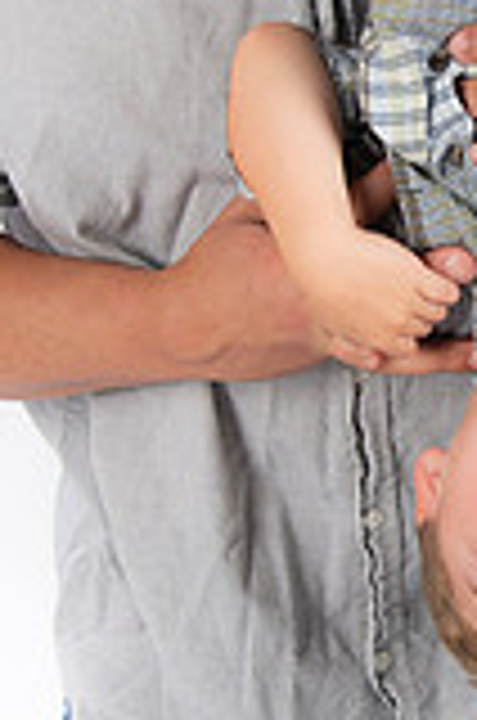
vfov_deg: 16.5
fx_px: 2475
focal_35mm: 124
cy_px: 225
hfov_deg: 10.9
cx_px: 488
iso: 100
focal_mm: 44
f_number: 5.6
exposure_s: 1/200
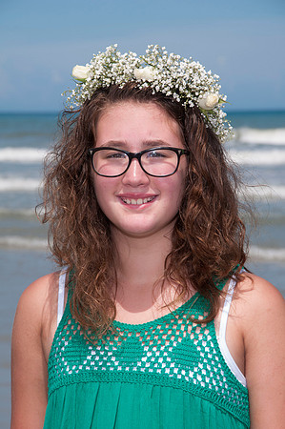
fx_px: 1750
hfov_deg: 9.3
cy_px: 214
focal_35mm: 147
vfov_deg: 14.0
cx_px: 142
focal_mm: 98
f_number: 11
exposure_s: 1/250
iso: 100
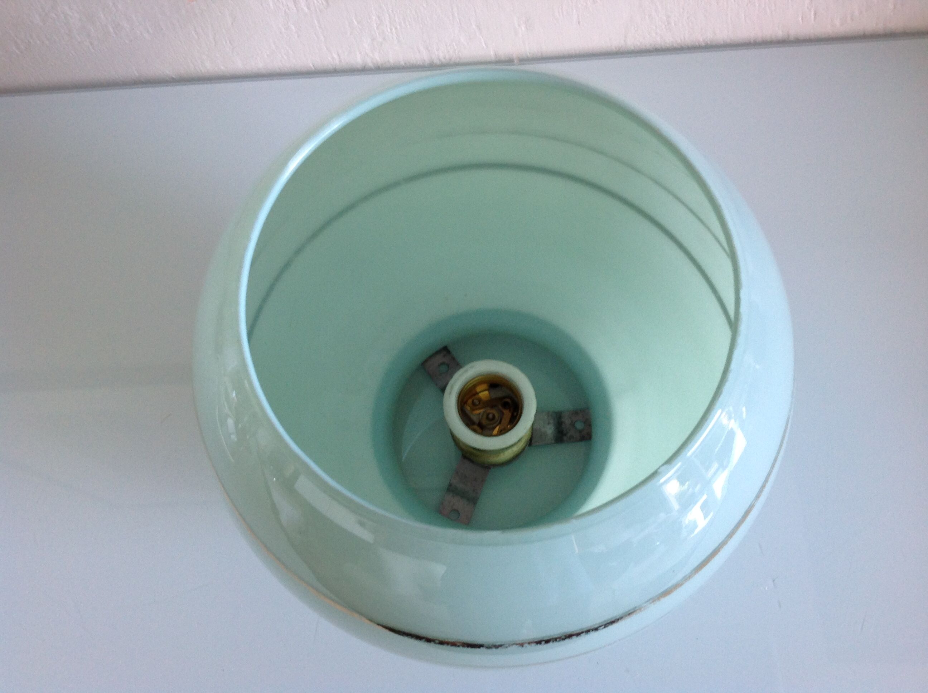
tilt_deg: -72.2
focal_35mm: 35
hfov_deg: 52.7
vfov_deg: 40.6
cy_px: 346
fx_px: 937
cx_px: 464
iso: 80
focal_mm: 4.28
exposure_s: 1/15
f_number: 2.4
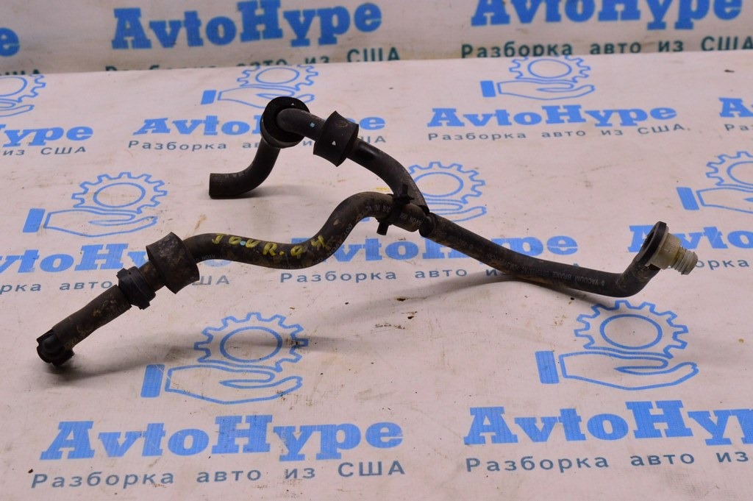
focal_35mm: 63
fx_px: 1317
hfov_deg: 31.9
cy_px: 250
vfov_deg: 21.5
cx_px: 376
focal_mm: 42
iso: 1600
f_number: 8
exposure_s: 1/125
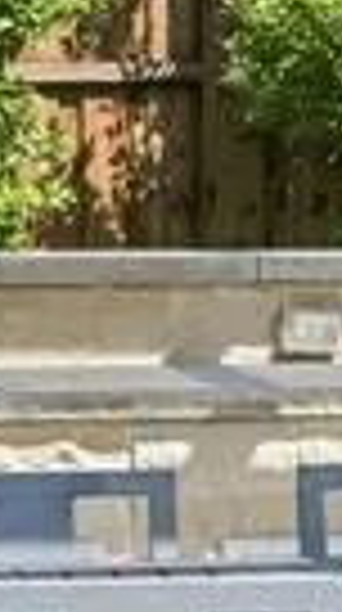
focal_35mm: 166
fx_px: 2690
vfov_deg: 12.9
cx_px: 328
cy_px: 144
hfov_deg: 7.3
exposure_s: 1/640
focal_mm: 21
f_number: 8
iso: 400
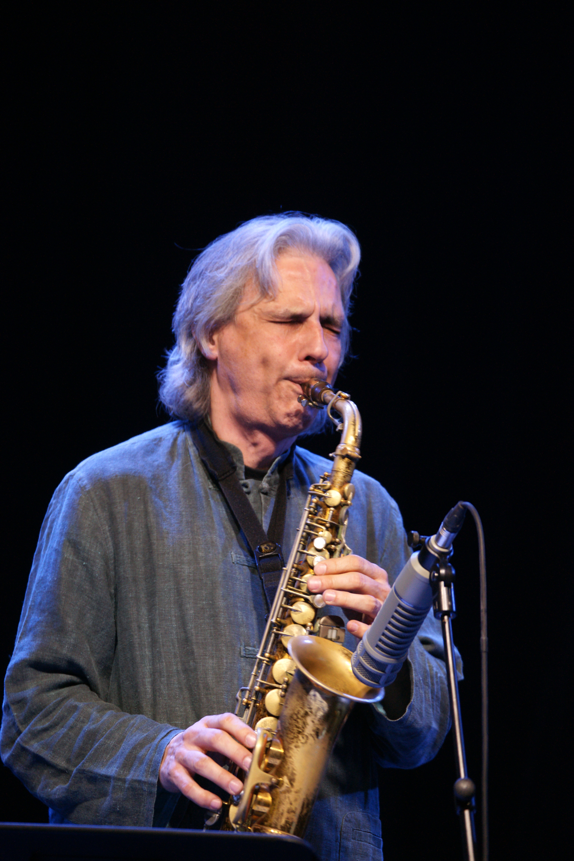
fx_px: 4305
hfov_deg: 7.6
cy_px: 430
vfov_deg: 11.4
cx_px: 287
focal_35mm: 180
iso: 800
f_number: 5.6
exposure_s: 1/40
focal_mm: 180
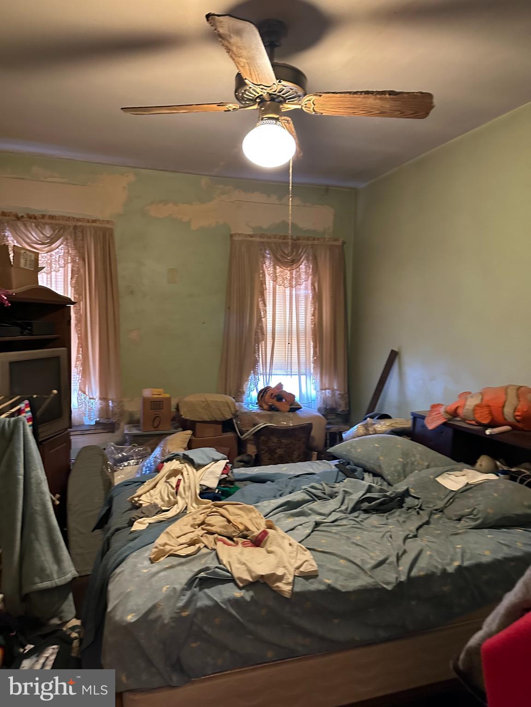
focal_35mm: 24
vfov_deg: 71.6
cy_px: 354
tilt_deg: -2.1
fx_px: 491
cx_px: 266
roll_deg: +0.3
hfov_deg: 56.8
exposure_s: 1/40
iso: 800
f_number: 1.78
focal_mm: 6.86
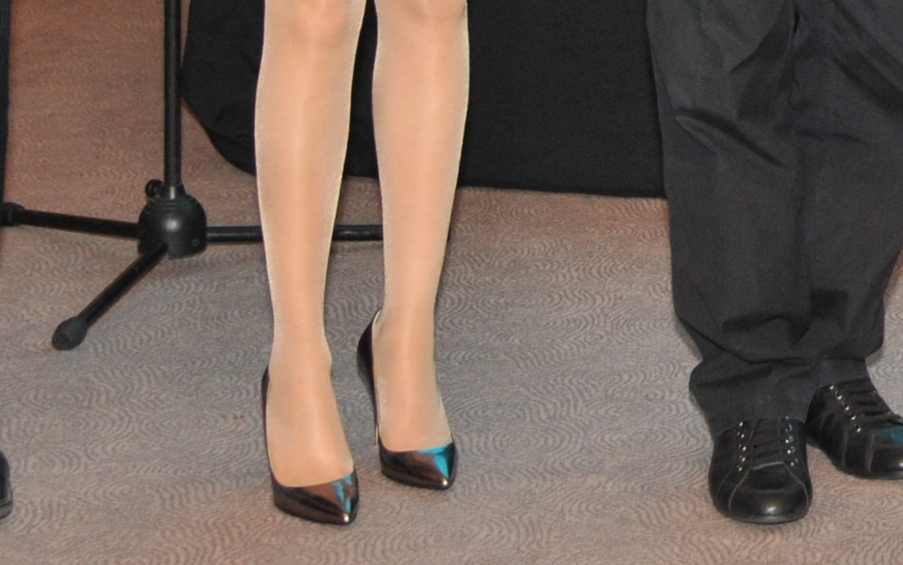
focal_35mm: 157
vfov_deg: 8.0
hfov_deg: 12.8
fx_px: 3864
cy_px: -511
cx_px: 1233
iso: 1250
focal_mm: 34
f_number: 4.5
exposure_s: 1/100
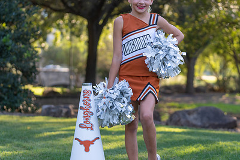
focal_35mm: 104
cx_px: 145
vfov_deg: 13.2
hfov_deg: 19.6
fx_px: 694
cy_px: 75
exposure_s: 1/320
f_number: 2.8
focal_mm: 70
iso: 200
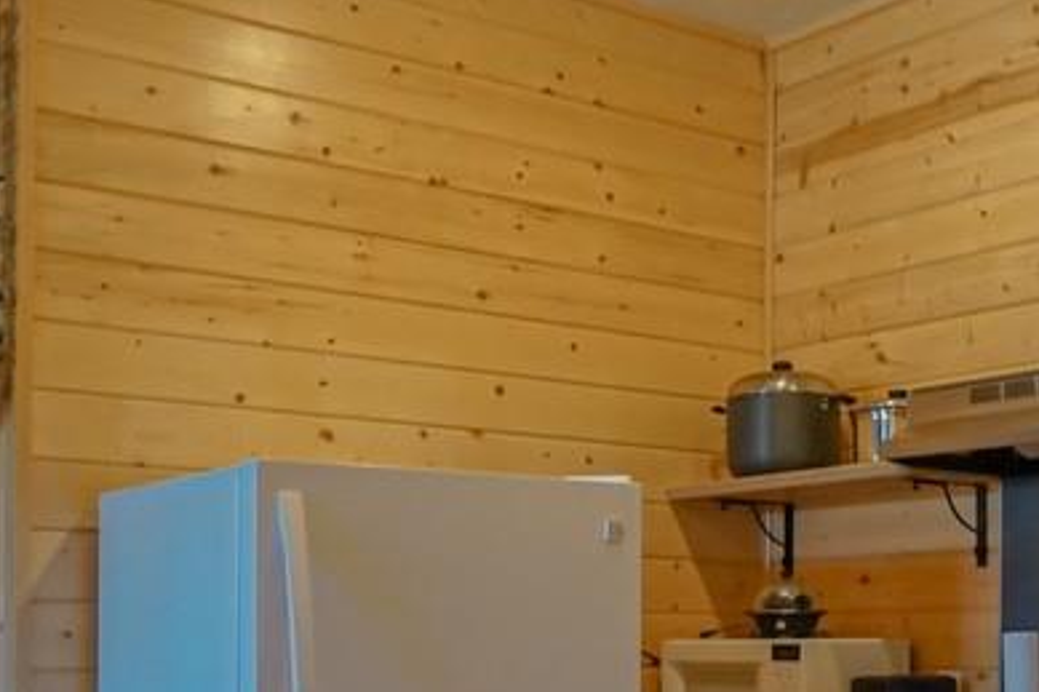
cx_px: 743
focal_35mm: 56
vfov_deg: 23.3
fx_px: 1615
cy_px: 668
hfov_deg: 35.1
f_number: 4
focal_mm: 17
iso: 2500
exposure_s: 1/200
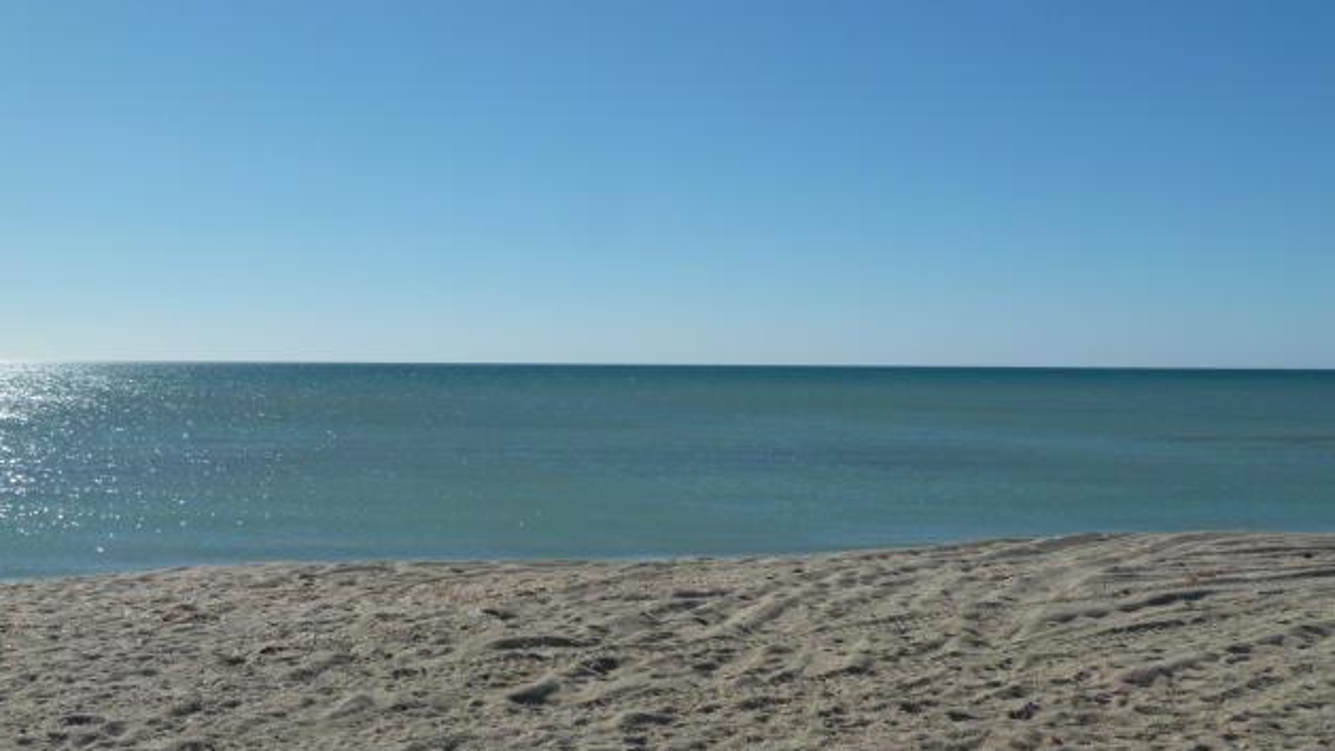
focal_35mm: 41
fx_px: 1452
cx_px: 673
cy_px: 431
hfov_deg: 49.4
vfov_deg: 29.0
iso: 80
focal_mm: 6.1
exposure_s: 1/800
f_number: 5.6
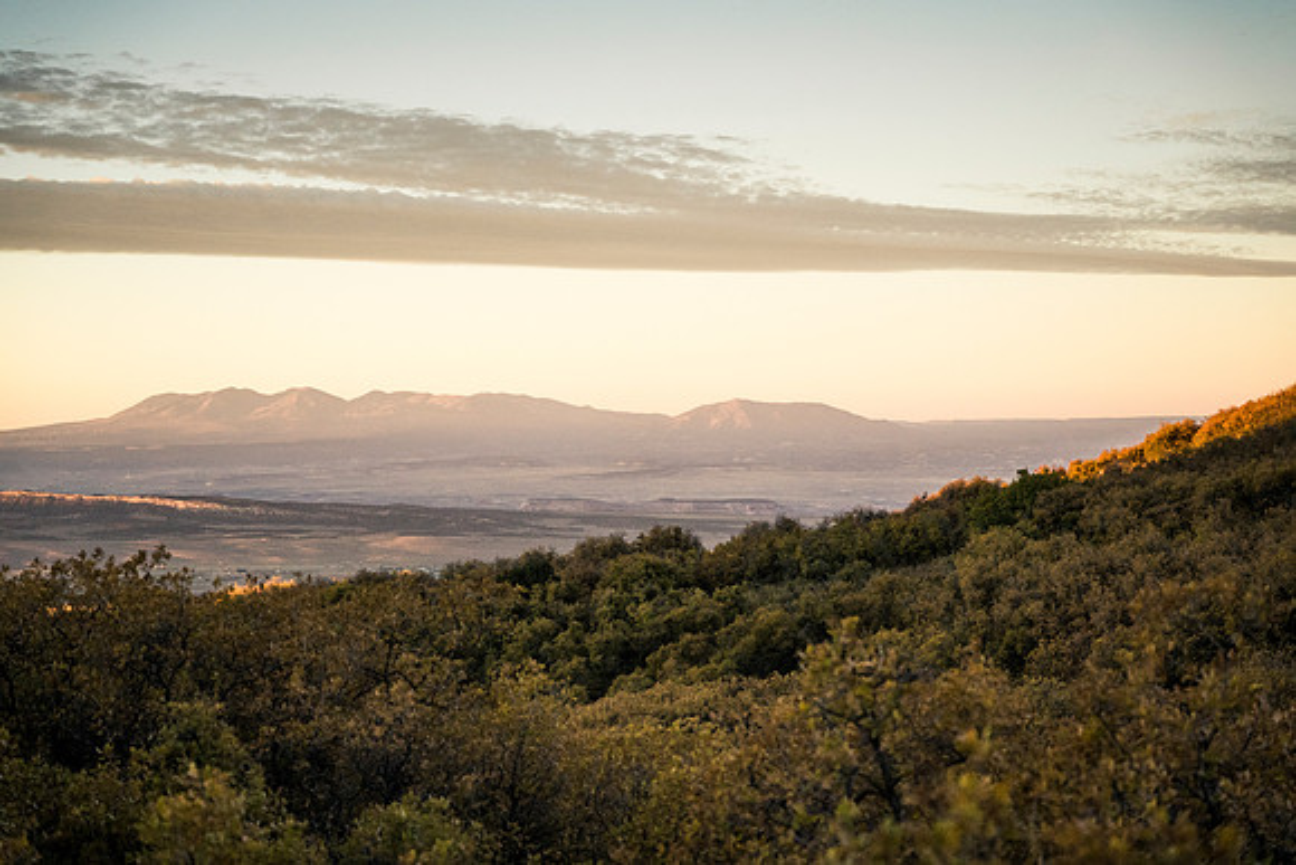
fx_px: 2620
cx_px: 648
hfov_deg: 27.8
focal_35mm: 73
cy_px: 432
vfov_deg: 18.7
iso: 4000
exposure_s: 1/2000
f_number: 2.8
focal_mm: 70
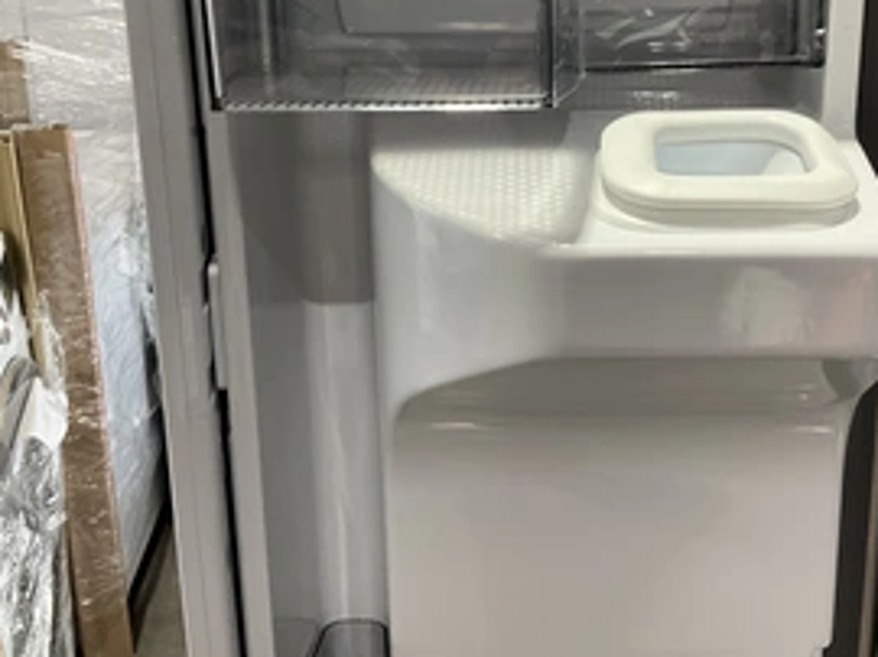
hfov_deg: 43.5
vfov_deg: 33.2
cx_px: 550
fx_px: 1090
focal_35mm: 43
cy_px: 205
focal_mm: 3
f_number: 1.8
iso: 64
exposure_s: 1/66
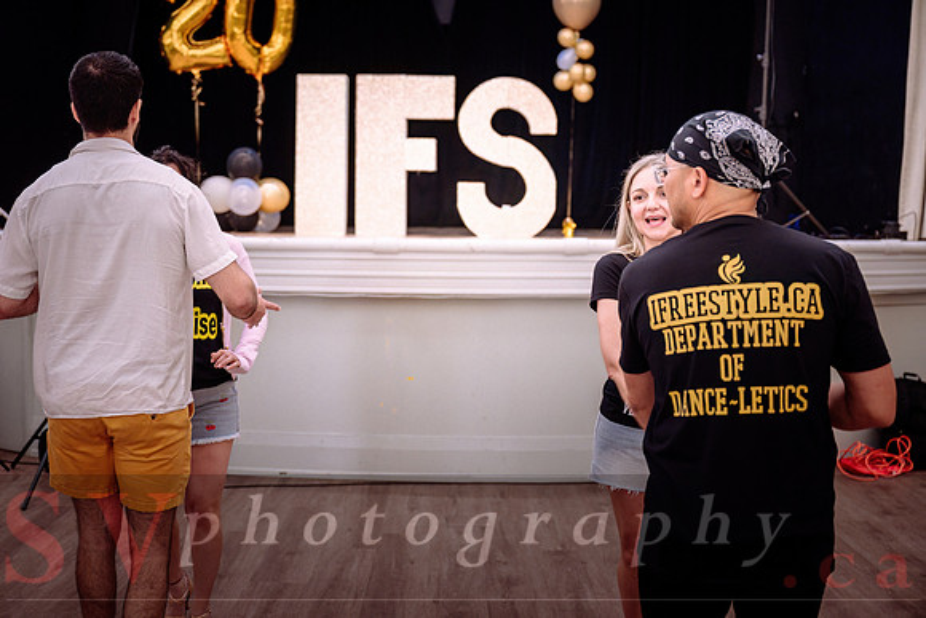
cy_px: 309
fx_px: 1184
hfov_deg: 42.7
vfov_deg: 29.2
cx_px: 451
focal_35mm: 46
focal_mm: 44
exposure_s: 1/160
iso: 1600
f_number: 2.8
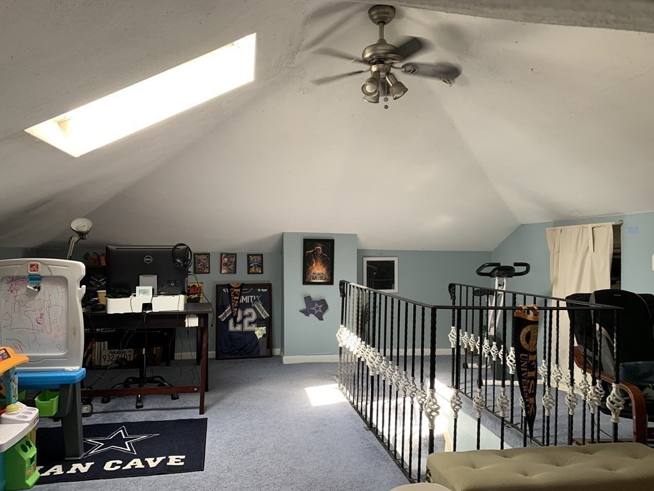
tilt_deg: -1.8
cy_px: 246
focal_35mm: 26
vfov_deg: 53.1
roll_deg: -0.5
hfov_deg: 67.3
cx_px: 327
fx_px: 491
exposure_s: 1/62
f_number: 1.8
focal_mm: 4.25
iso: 100
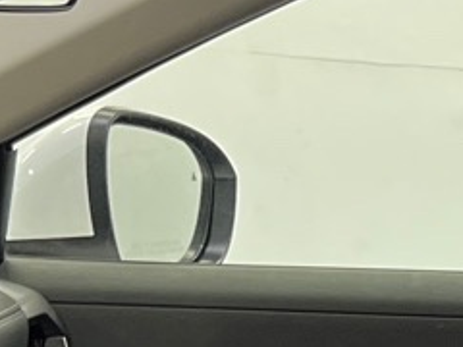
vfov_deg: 7.9
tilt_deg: -19.5
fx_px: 2314
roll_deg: -3.4
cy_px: 860
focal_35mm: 173
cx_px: 814
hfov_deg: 10.8
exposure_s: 1/60
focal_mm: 5.7
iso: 160
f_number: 1.5
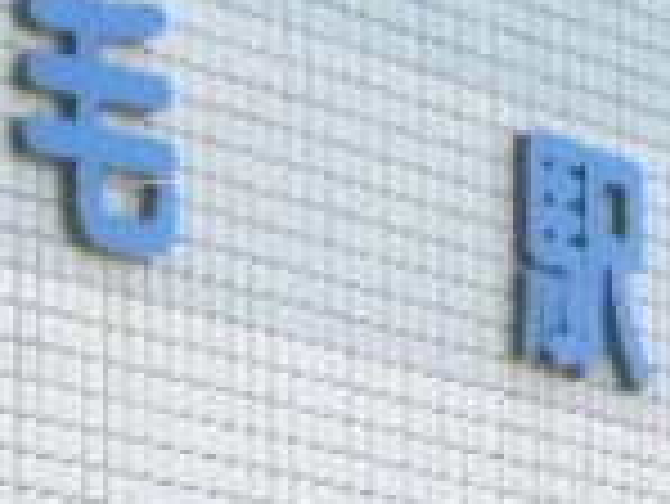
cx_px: -1007
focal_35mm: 199
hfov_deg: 8.9
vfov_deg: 7.3
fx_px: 3855
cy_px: 882
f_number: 4.1
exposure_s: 1/100
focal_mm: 5.2
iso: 100
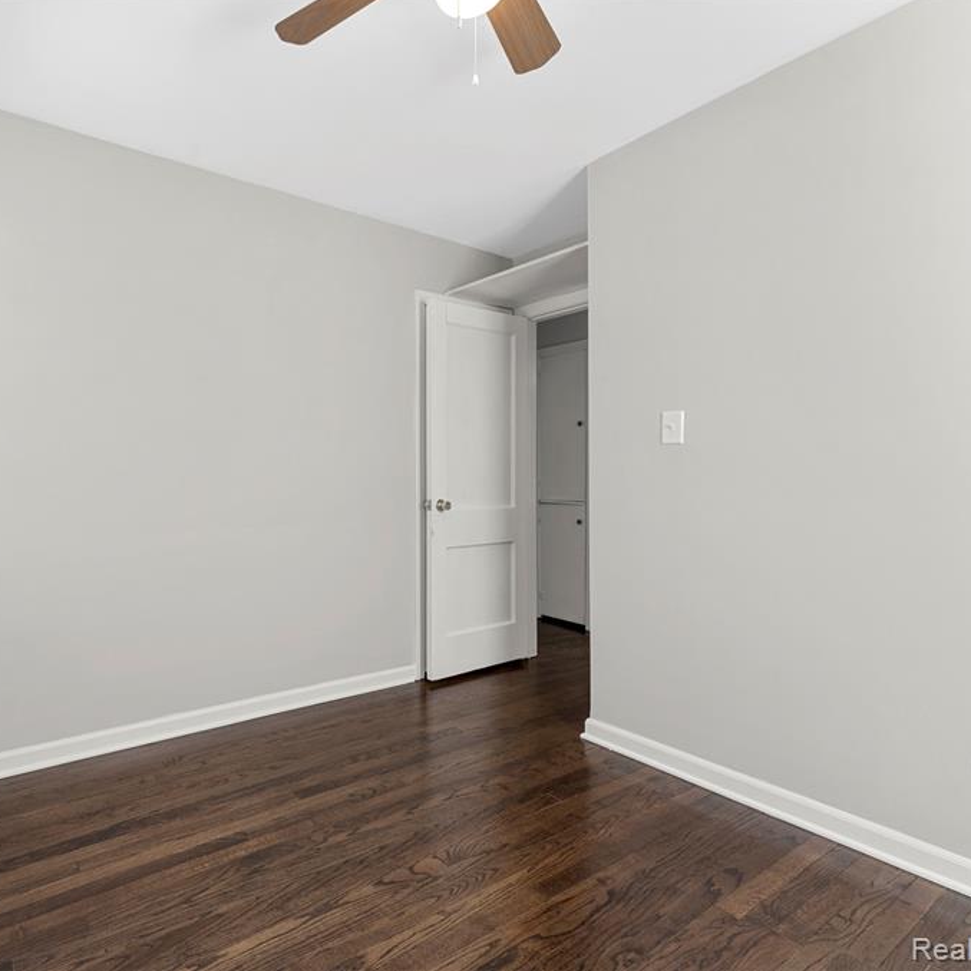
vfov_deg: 80.7
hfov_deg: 78.1
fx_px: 571
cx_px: 323
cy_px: 483
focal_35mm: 18
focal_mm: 14
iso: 500
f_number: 8
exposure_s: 1/10
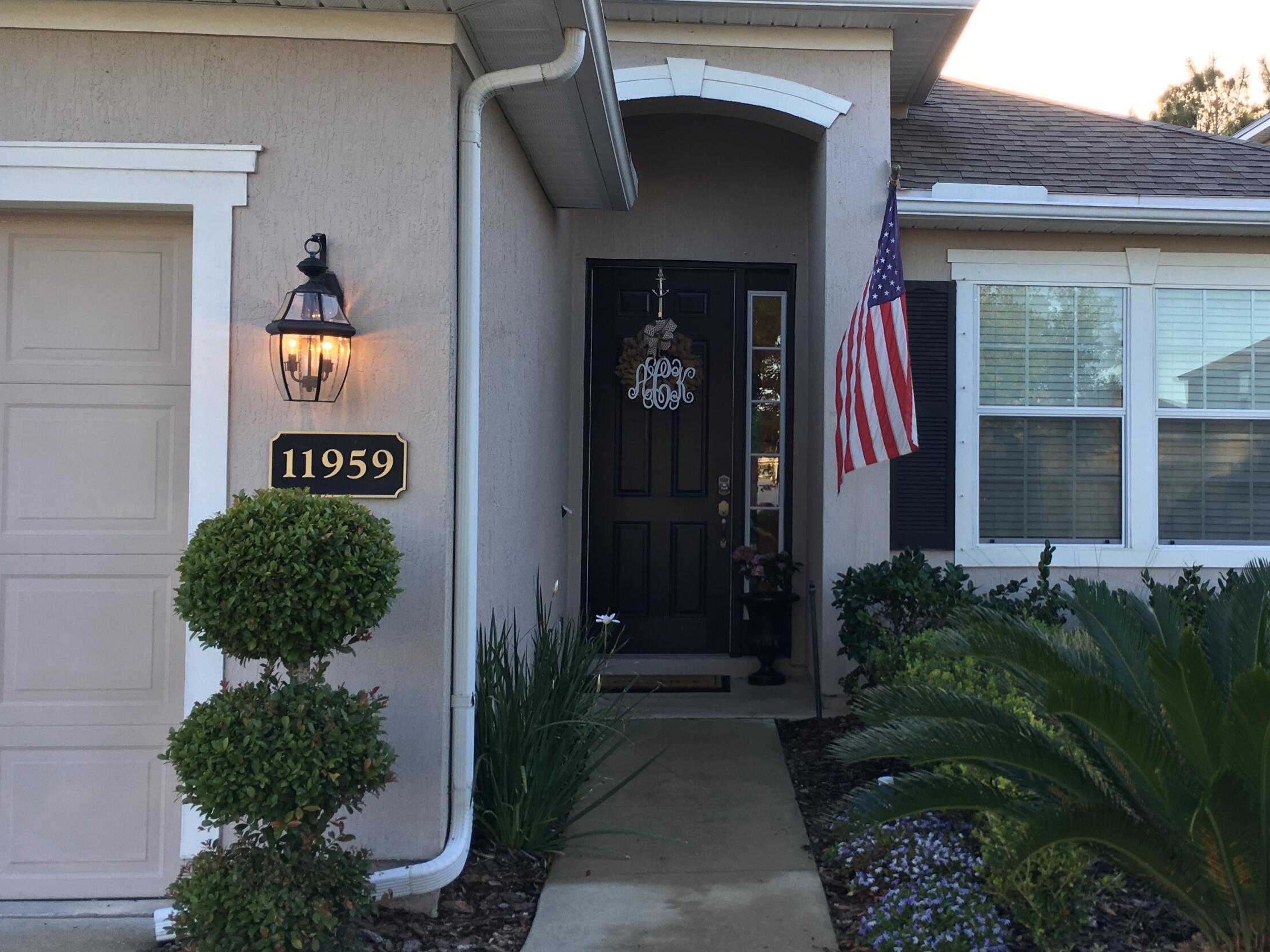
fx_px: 1431
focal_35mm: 39
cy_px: 432
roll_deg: -0.7
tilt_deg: +2.1
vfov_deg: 36.8
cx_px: 828
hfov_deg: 47.2
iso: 25
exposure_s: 1/161
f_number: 2.2
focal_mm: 4.15
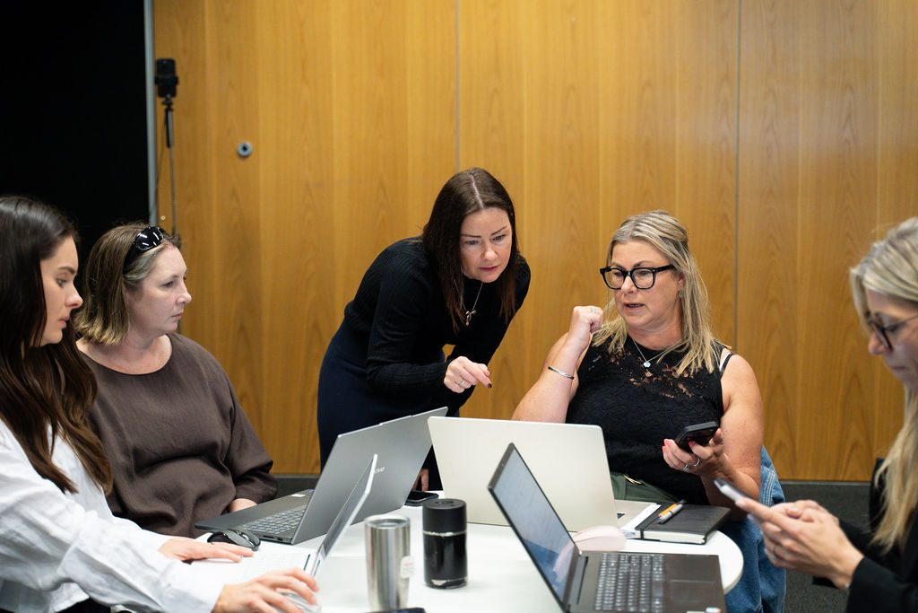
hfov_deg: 32.6
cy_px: 270
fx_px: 1571
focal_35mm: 62
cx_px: 473
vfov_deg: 22.0
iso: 2000
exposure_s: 1/160
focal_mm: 55
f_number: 3.2
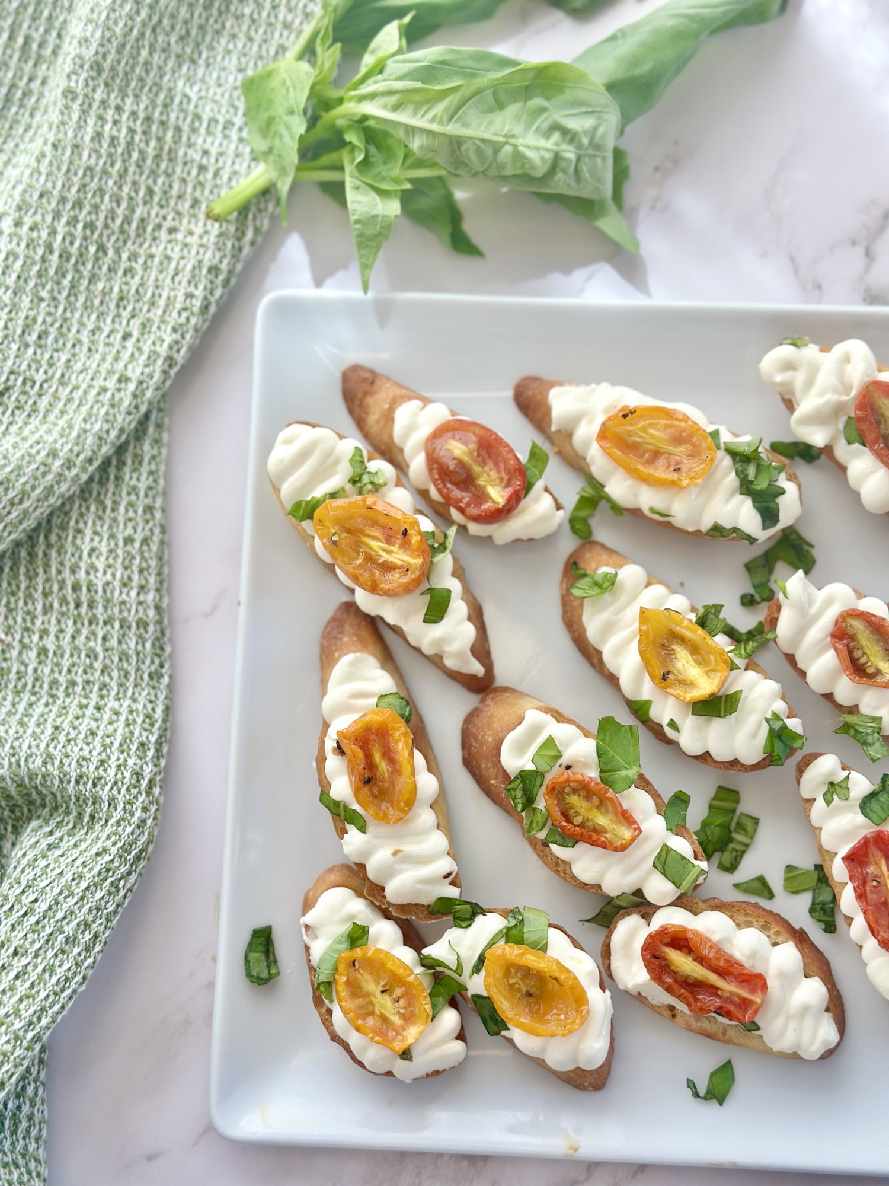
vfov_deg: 39.7
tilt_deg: -82.5
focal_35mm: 48
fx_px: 1644
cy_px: 593
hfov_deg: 30.3
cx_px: 444
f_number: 1.78
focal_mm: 6.86
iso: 80
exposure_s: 1/734
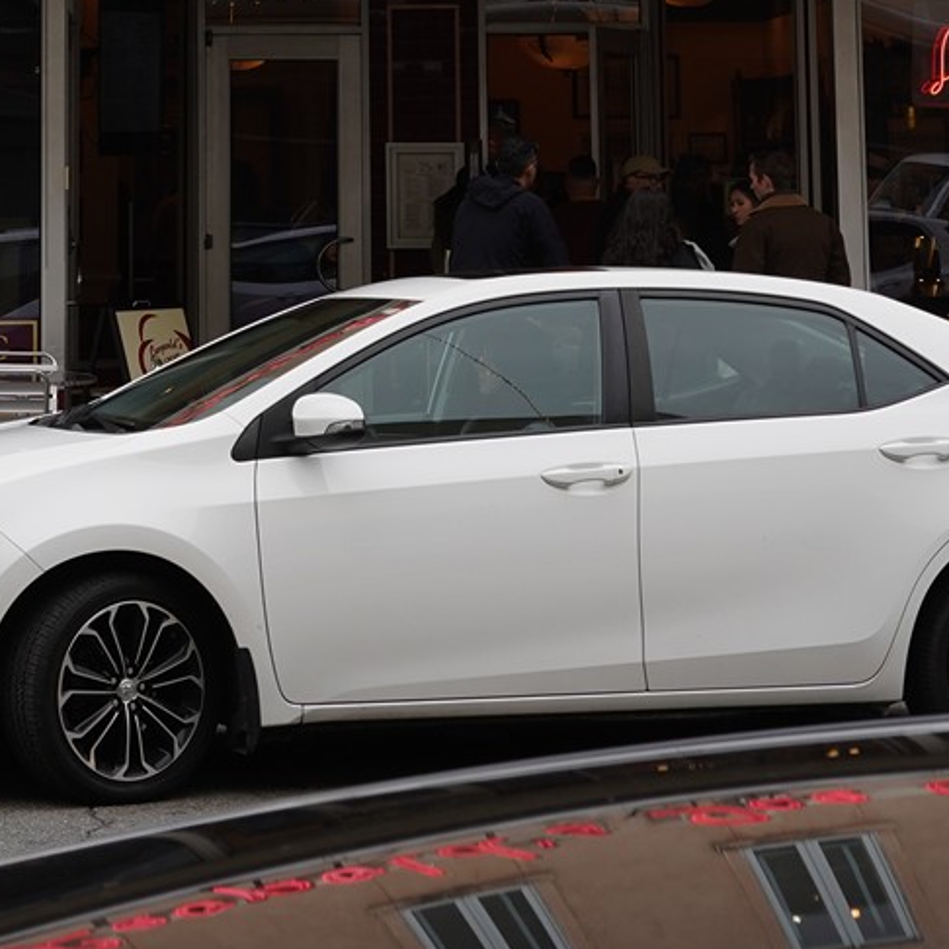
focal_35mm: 119
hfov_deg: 14.5
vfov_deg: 14.0
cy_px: -336
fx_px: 3691
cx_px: 119
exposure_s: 1/100
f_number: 9
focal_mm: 34
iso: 400
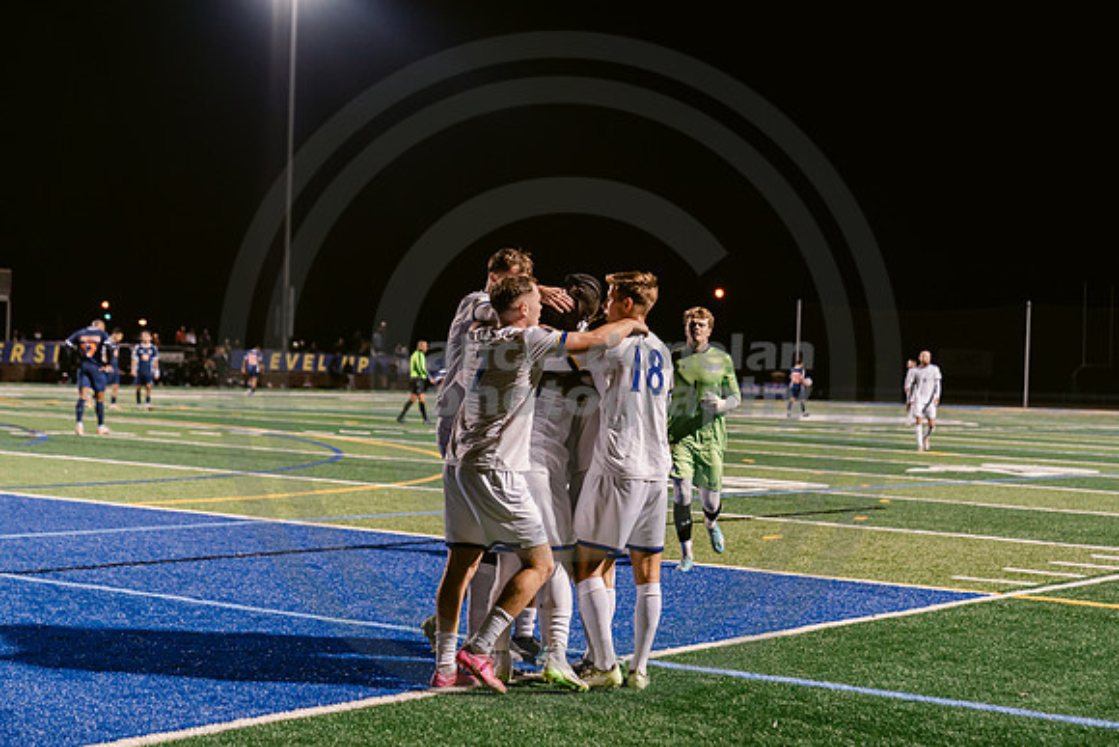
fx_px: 2176
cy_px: 374
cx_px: 560
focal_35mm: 70
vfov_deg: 19.5
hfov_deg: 28.8
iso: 2500
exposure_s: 1/320
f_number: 3.2
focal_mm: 70
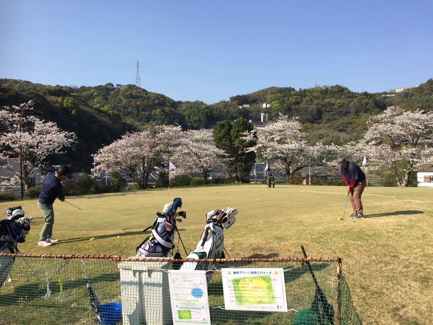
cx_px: 216
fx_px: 363
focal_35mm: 29
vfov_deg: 48.2
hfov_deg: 61.7
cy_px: 162
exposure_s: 1/1412
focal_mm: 4.15
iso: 32
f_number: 2.2
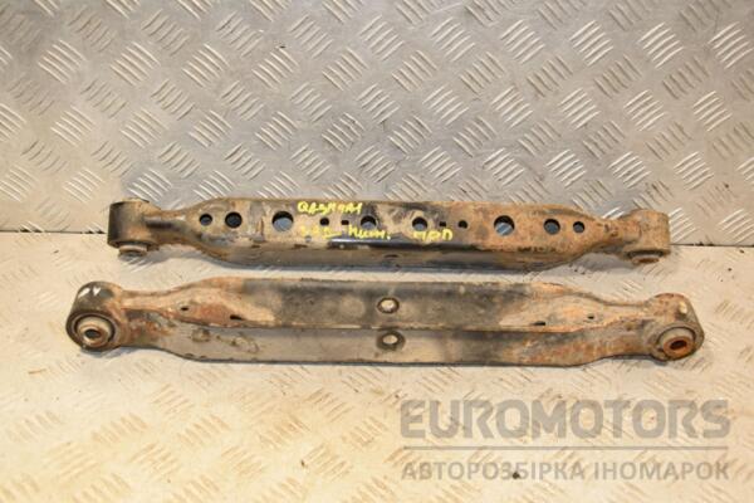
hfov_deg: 43.6
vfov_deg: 29.9
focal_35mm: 45
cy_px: 252
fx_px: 942
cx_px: 377
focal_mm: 30
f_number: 5.6
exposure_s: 1/200
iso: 800
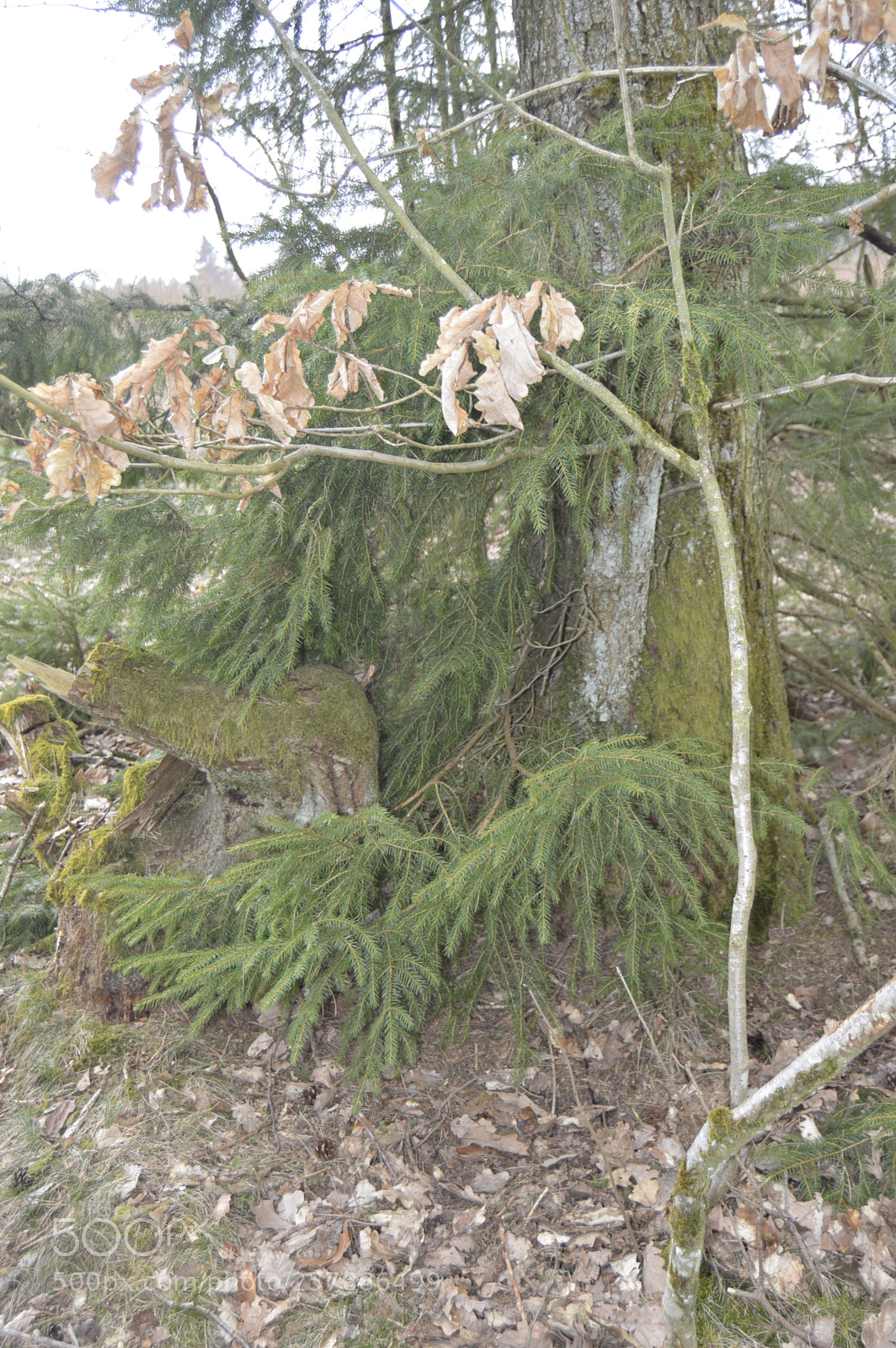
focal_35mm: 36
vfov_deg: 53.2
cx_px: 448
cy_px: 674
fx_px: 1346
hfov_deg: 36.8
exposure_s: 1/125
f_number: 4
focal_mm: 24
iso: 220
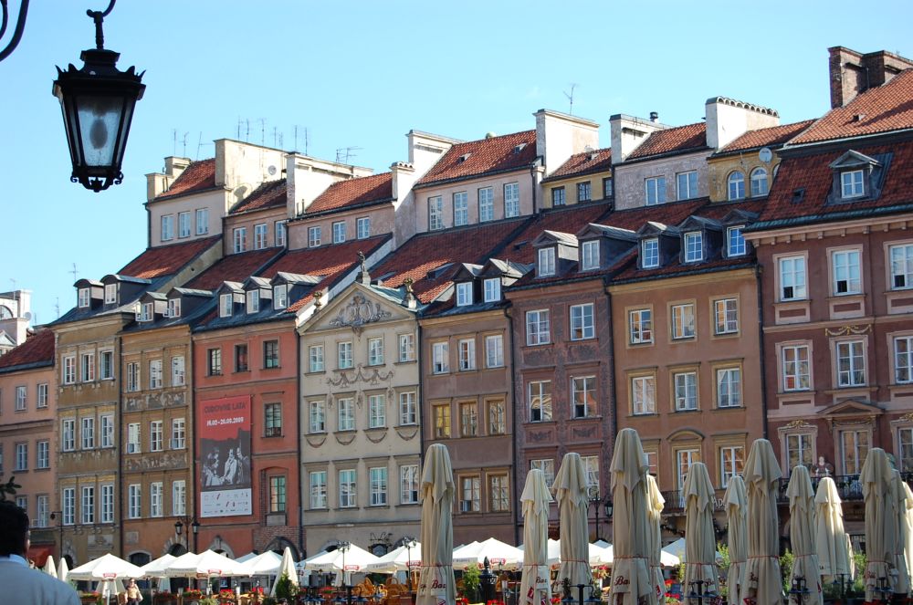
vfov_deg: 16.5
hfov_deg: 24.7
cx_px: 456
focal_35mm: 82
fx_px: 2089
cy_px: 302
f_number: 7.1
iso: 200
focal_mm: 55
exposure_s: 1/200
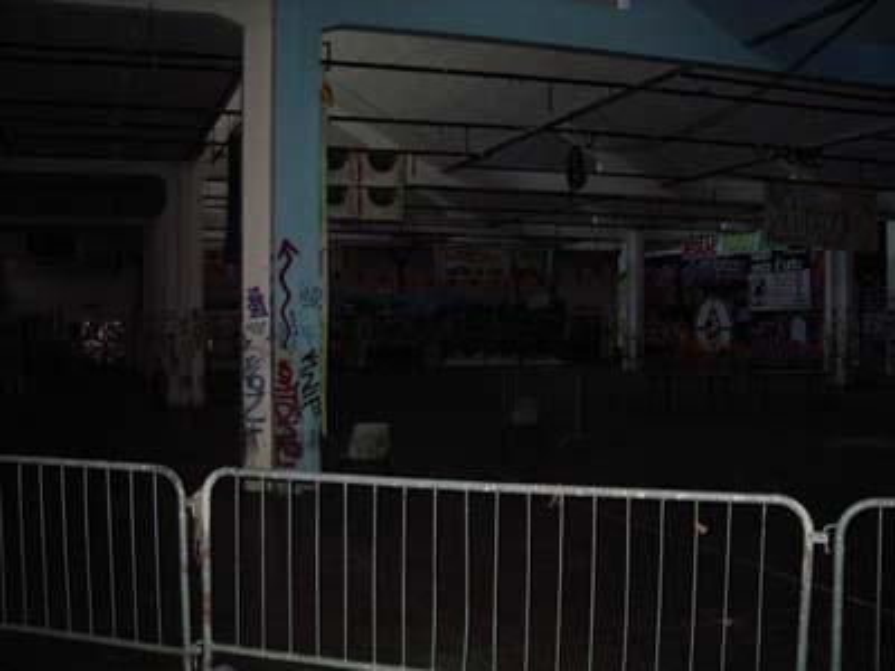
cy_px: 336
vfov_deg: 37.7
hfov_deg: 49.0
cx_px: 448
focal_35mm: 38
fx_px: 982
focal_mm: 5.8
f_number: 2.6
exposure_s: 1/60
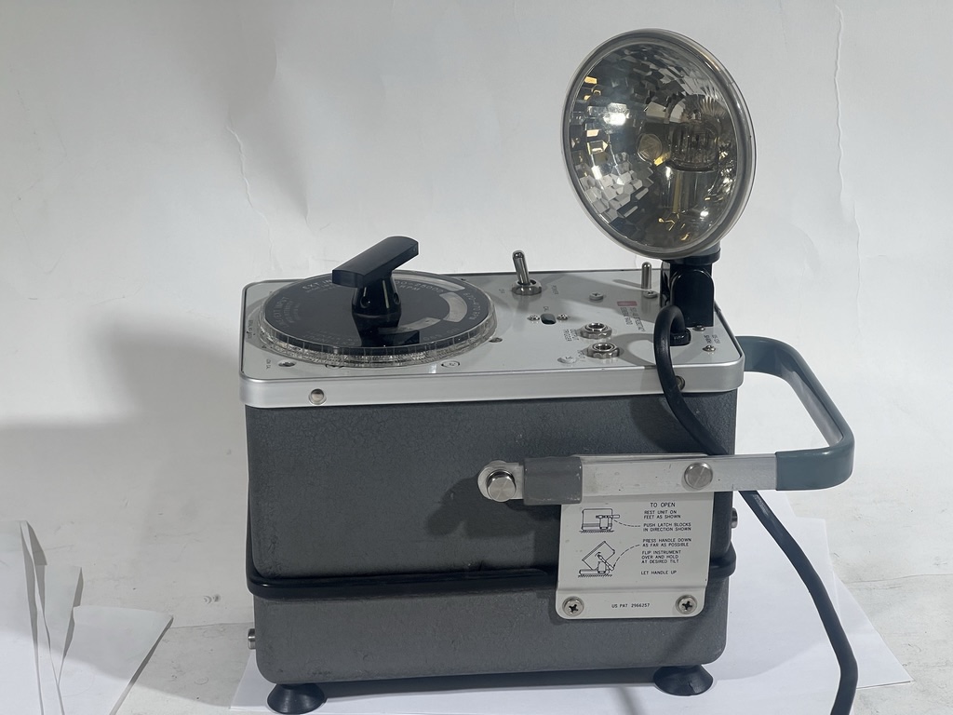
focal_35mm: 77
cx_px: 476
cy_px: 358
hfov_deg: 25.3
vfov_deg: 19.1
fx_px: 2120
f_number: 2.8
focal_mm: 9
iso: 50
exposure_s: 1/120
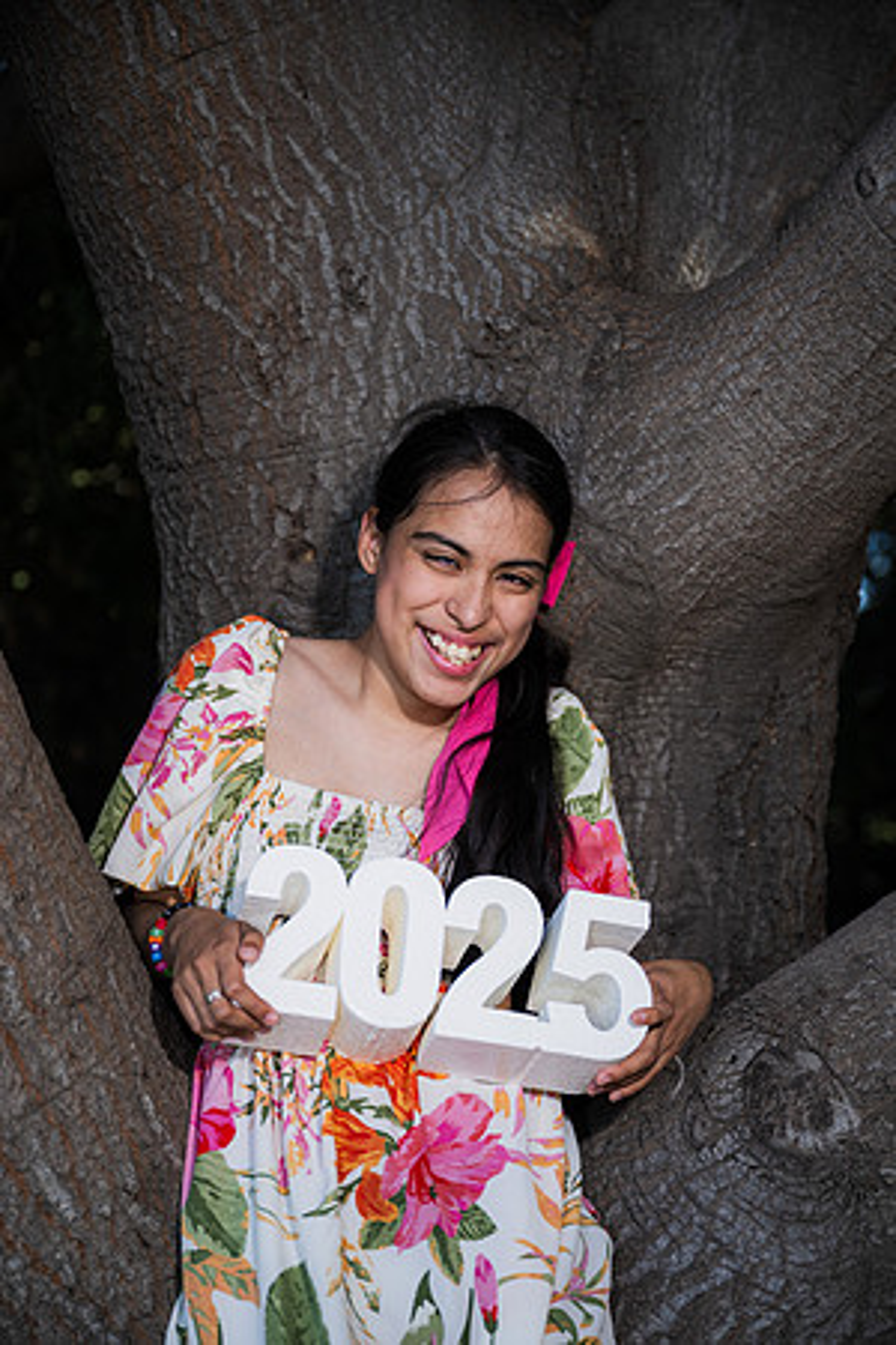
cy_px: 672
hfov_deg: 25.5
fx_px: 1979
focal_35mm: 53
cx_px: 448
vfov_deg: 37.5
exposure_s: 1/400
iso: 100
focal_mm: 53
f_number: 2.8
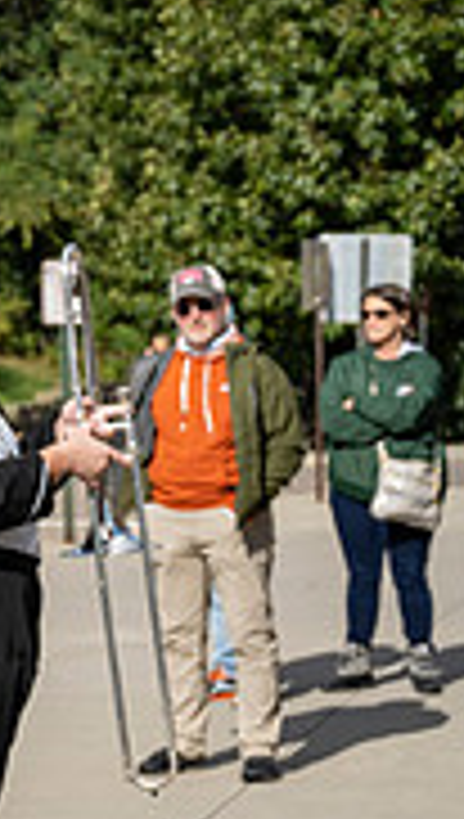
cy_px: 403
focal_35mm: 150
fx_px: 3266
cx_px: -820
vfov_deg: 14.3
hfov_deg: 7.4
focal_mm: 45
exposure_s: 1/1000
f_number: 4
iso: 100
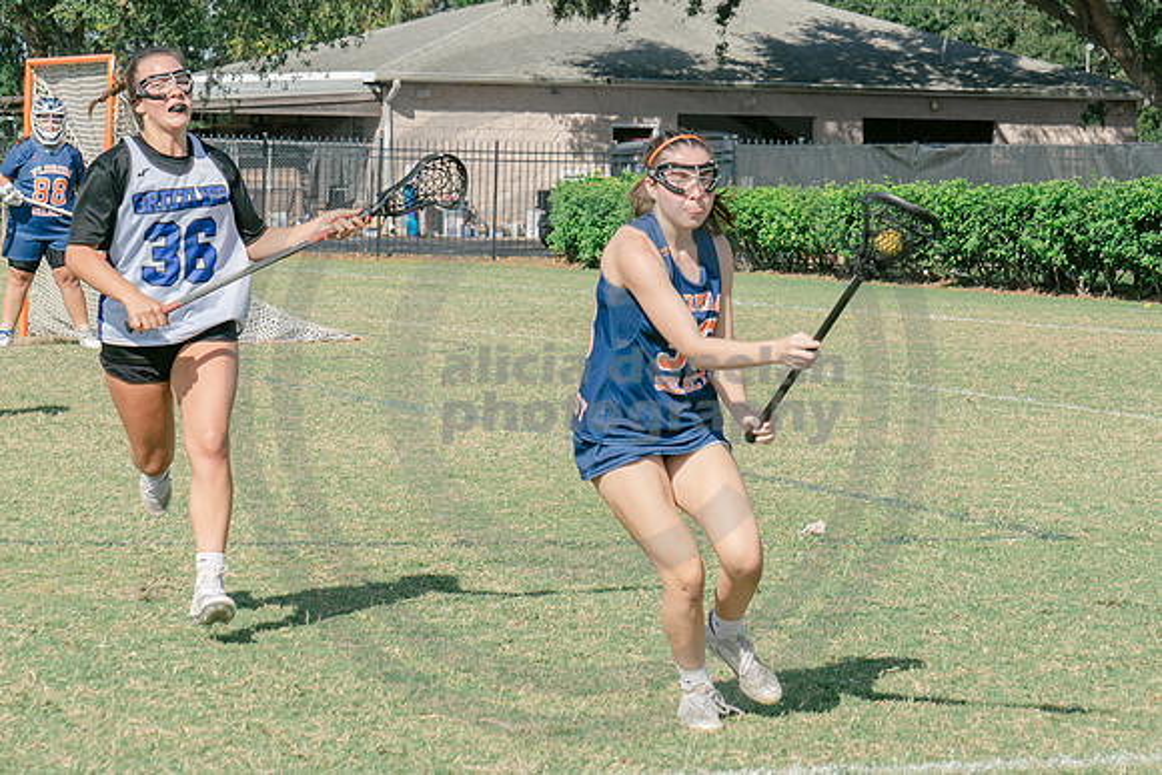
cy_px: 253
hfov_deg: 14.5
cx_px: 780
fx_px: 4561
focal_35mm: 141
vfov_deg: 9.7
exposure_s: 1/1000
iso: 250
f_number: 5.6
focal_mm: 70
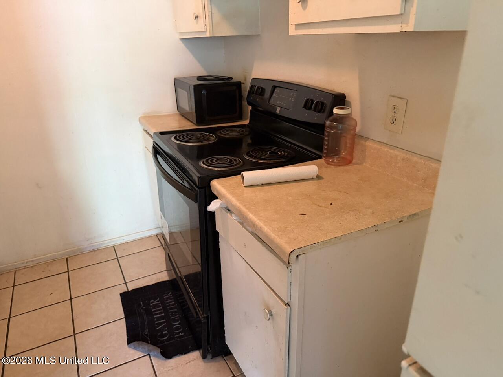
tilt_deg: -24.5
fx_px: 349
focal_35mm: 24
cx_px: 252
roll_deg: +2.8
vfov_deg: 56.8
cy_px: 188
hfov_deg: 71.6
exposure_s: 1/60
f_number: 1.78
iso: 640
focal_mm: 6.76
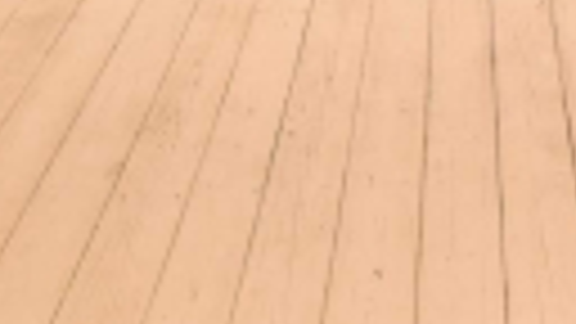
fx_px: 1405
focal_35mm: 92
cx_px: 603
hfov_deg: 22.1
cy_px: -540
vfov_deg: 10.6
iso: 200
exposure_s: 1/500
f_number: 8
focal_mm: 10
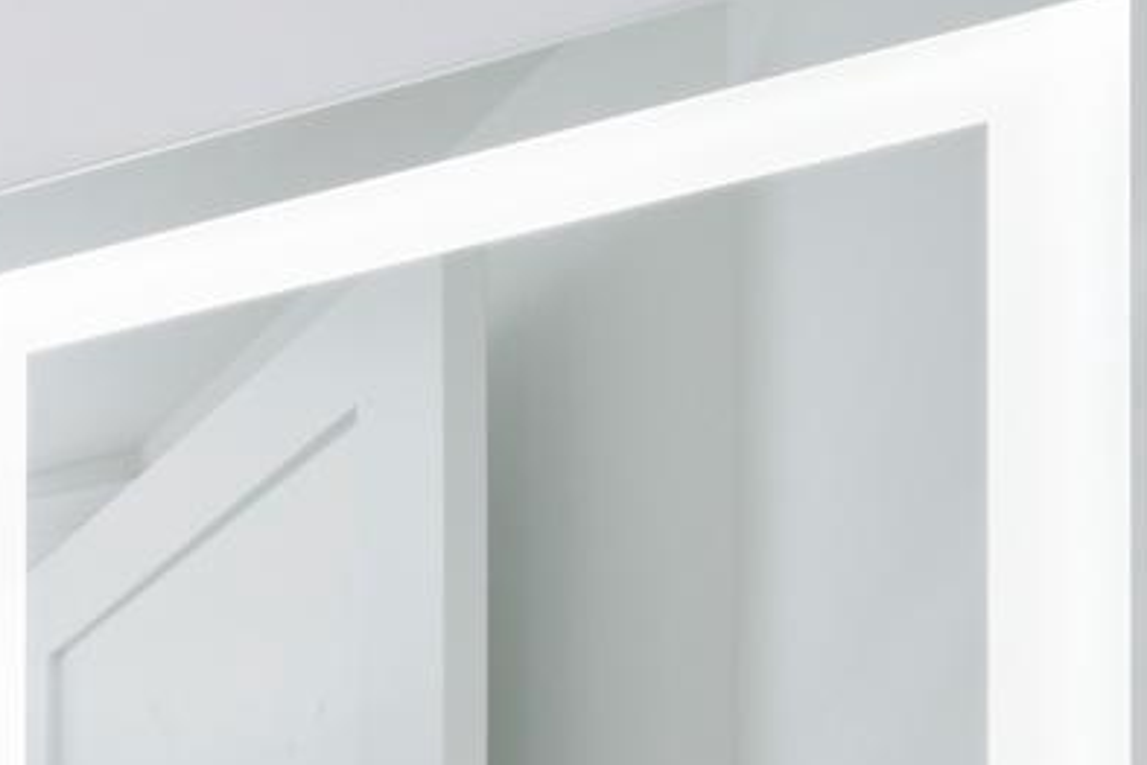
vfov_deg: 14.2
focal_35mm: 73
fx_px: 2326
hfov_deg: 15.9
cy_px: 1702
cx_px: -1491
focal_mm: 14
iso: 320
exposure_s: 1/5
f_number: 13
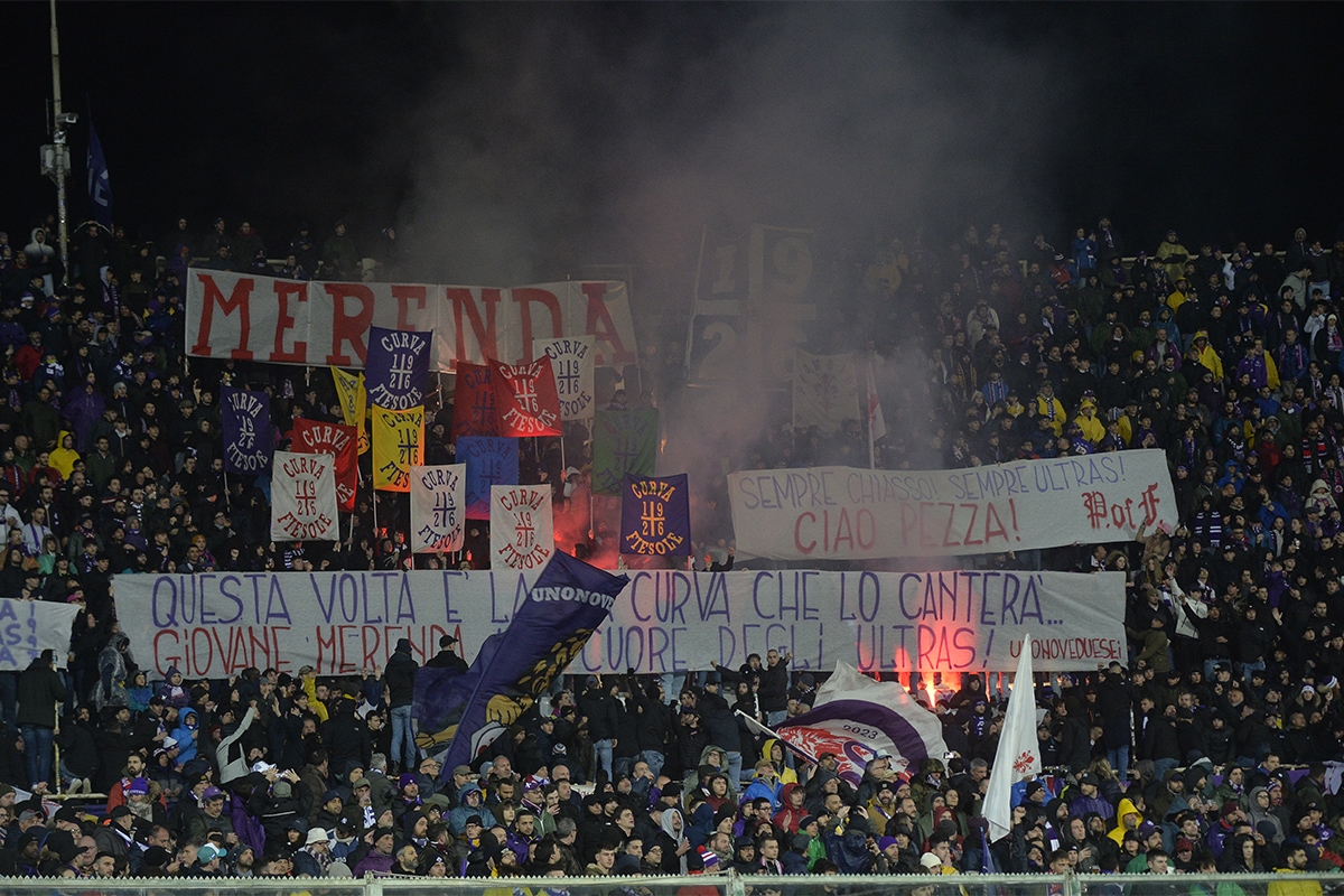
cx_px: 672
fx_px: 4666
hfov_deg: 16.4
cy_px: 448
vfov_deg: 11.0
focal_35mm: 125
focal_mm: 125
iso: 2500
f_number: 4.8
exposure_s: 1/250
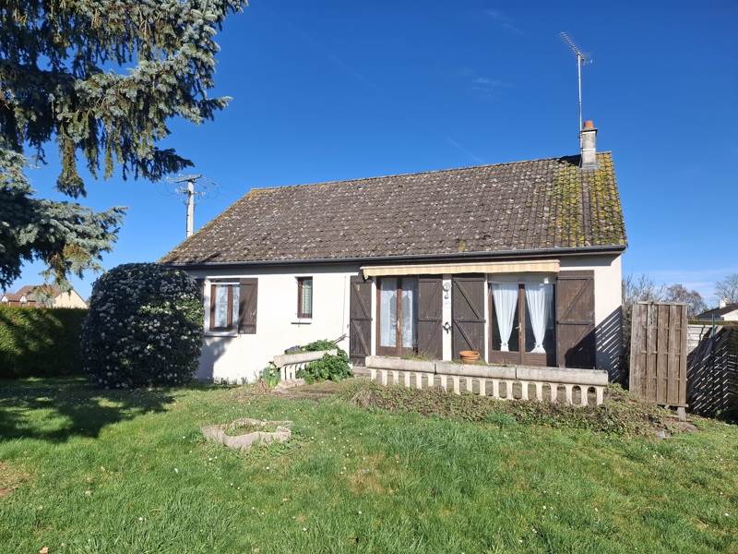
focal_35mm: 23
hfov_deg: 73.9
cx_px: 369
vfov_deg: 58.9
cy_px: 277
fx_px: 490
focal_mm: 5.54
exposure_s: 1/1437
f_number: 1.8
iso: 50
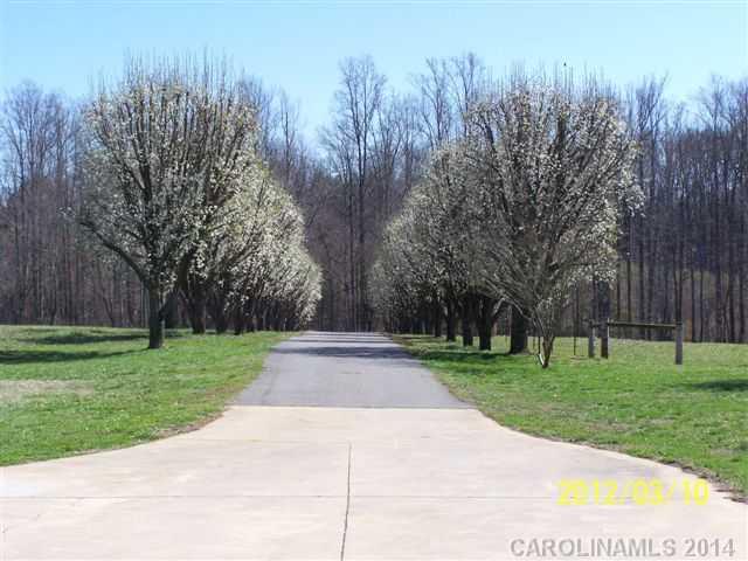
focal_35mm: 69
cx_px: 374
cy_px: 280
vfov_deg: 21.3
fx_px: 1491
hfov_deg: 28.2
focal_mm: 11.5
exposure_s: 1/320
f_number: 4.5
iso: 64
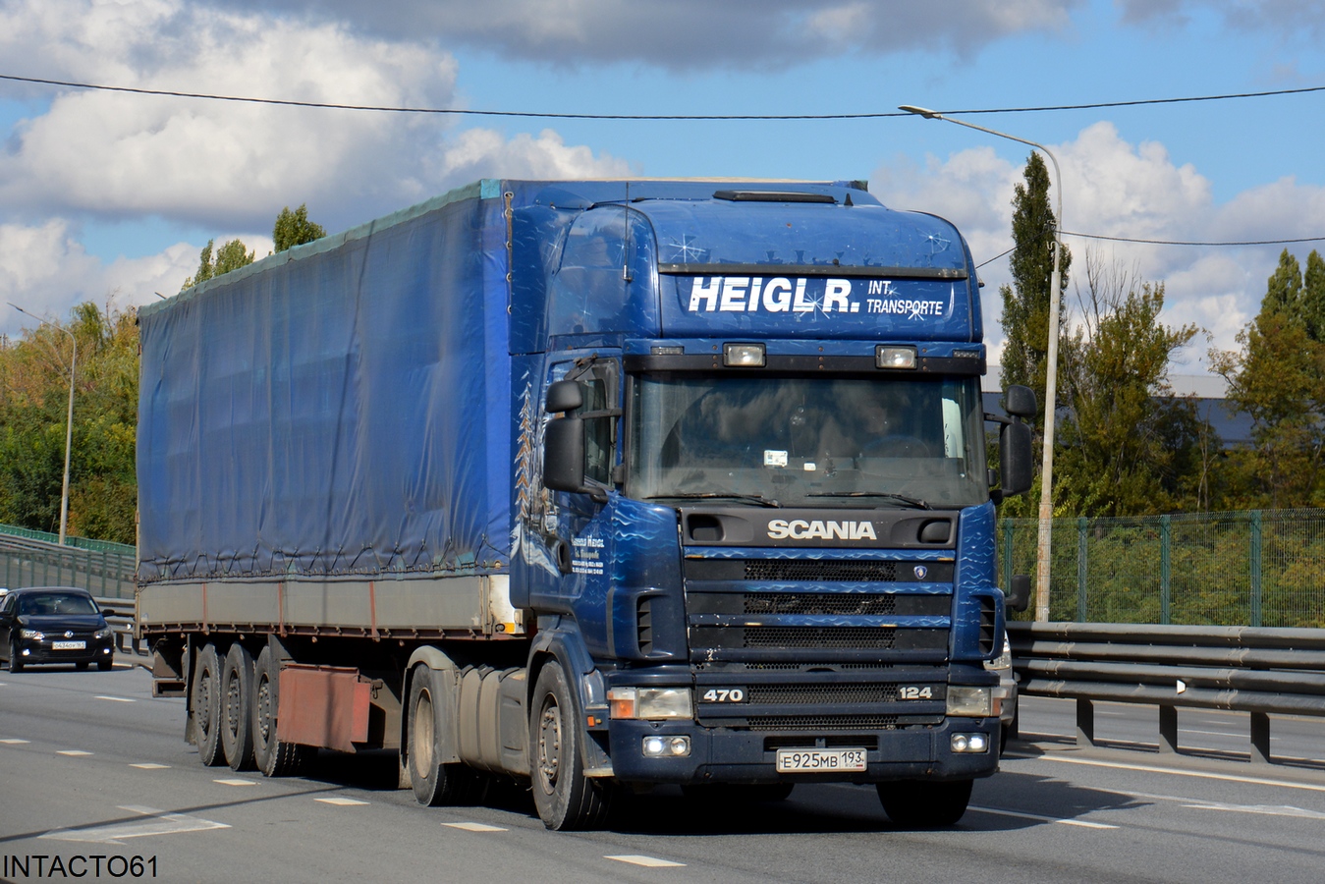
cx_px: 662
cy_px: 442
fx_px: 4141
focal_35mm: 112
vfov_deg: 12.2
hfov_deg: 18.2
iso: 400
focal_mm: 75
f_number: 7.1
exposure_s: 1/1600
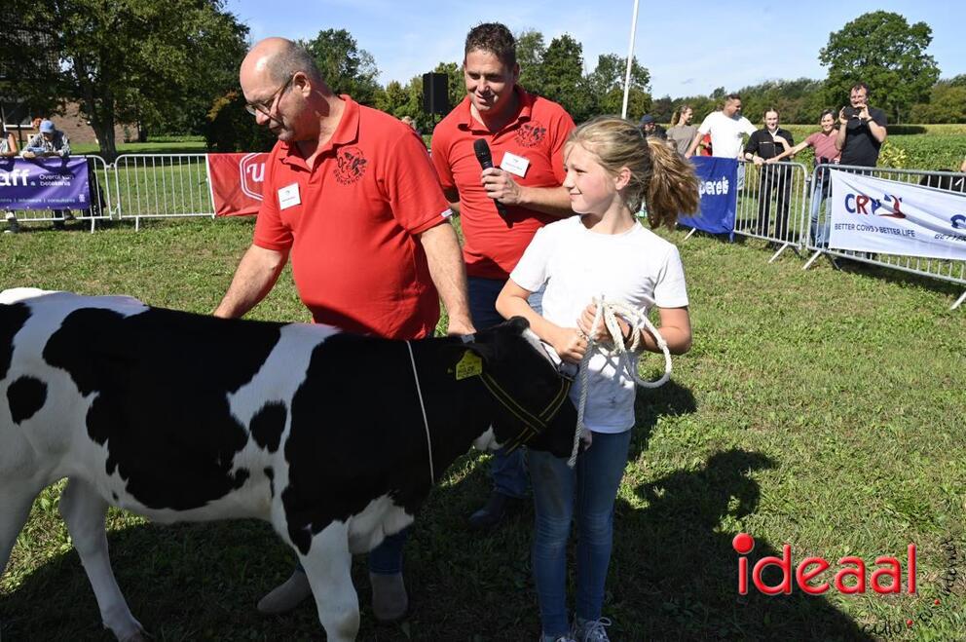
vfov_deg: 41.0
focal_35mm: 32
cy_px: 321
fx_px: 858
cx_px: 483
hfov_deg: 58.8
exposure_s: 1/400
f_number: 10
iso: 200
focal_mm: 32
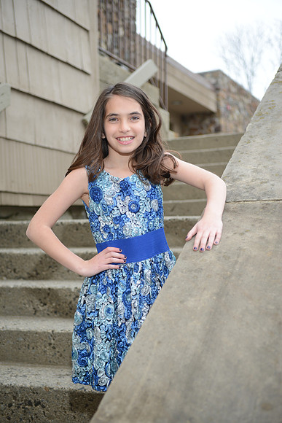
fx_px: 646
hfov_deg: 24.6
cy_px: 212
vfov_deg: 36.2
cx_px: 141
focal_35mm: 55
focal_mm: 55
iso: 320
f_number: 4
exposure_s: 1/200
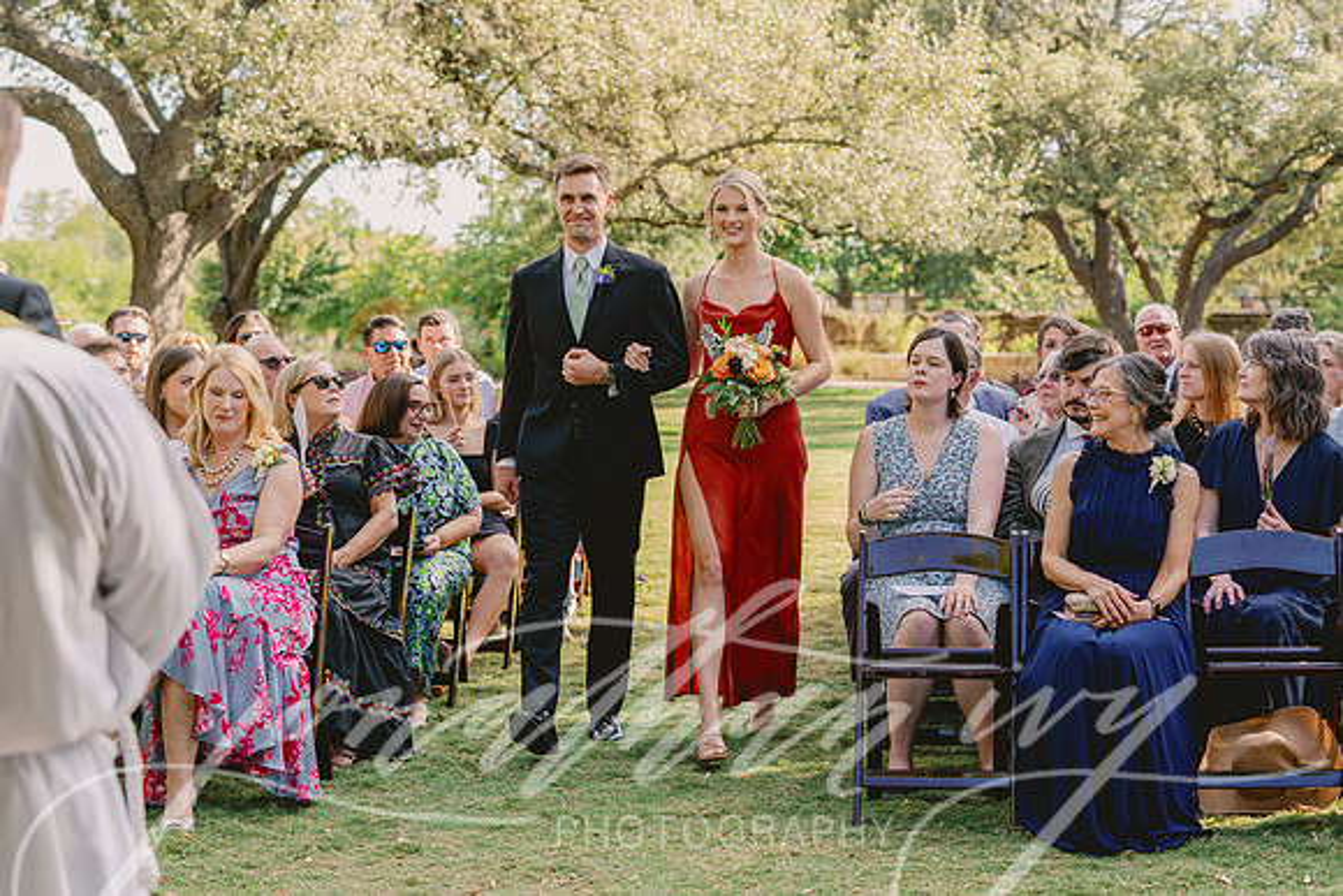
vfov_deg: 18.9
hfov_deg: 28.1
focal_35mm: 72
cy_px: 448
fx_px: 2687
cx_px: 672
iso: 200
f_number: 4
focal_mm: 72
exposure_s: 1/250
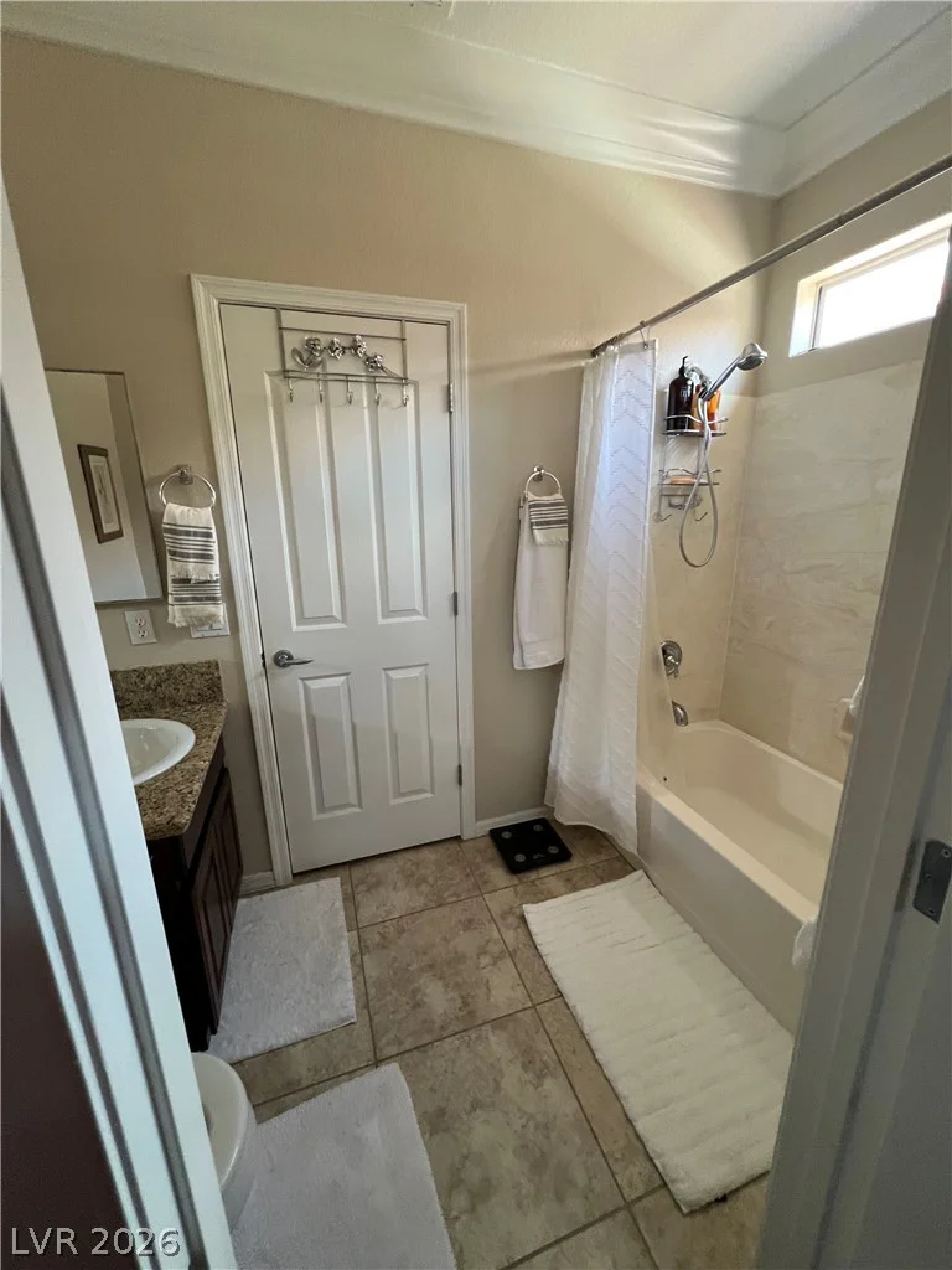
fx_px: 477
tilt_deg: -14.6
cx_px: 476
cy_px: 635
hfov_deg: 89.9
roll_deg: +0.5
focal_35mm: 13
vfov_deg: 106.2
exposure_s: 1/60
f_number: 1.8
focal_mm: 1.57
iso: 250
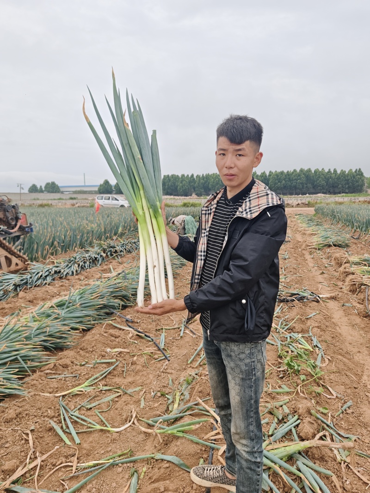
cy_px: 246
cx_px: 185
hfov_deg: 58.9
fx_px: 328
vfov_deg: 73.9
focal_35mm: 23
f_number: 1.62
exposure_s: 1/2000
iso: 64
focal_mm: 6.55
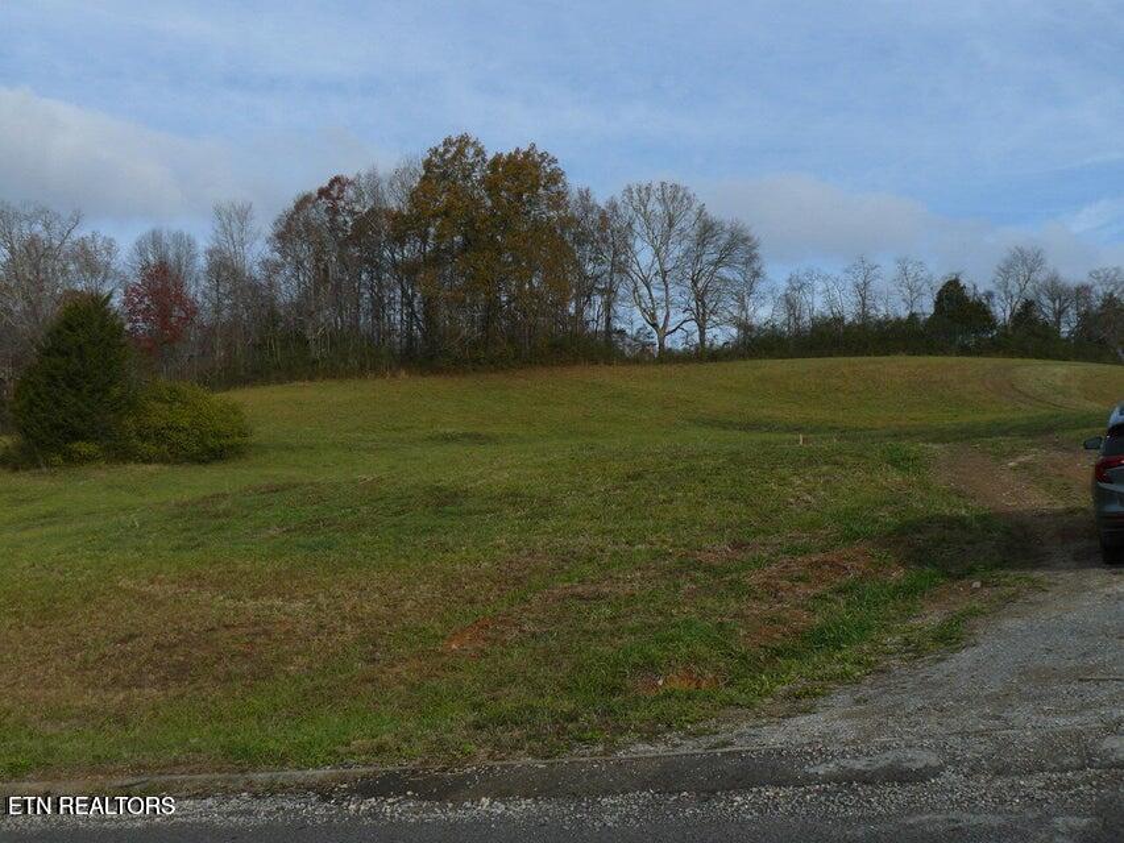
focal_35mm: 36
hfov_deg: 51.3
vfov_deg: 39.7
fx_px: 1169
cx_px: 562
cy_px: 422
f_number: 5.6
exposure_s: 1/500
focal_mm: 6
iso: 100
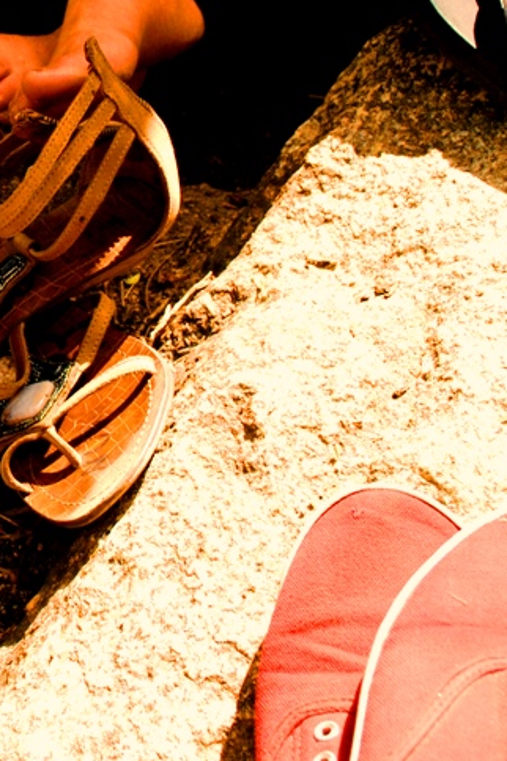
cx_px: -175
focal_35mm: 65
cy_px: 169
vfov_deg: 30.3
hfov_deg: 19.2
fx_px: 1373
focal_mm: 18
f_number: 7.1
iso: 400
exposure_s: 1/500
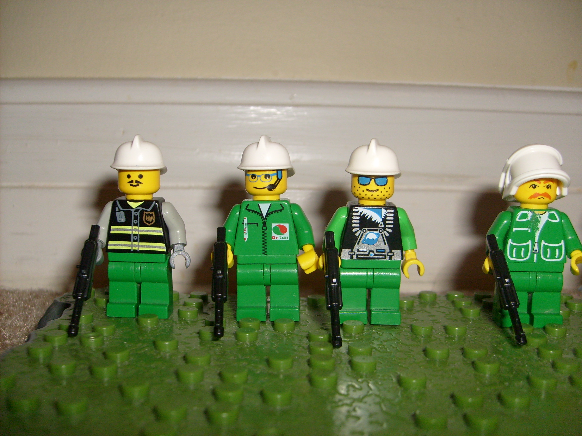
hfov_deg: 52.6
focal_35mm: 35
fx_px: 588
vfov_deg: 40.7
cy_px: 218
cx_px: 291
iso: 100
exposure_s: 1/45
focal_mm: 5.8
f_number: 2.8
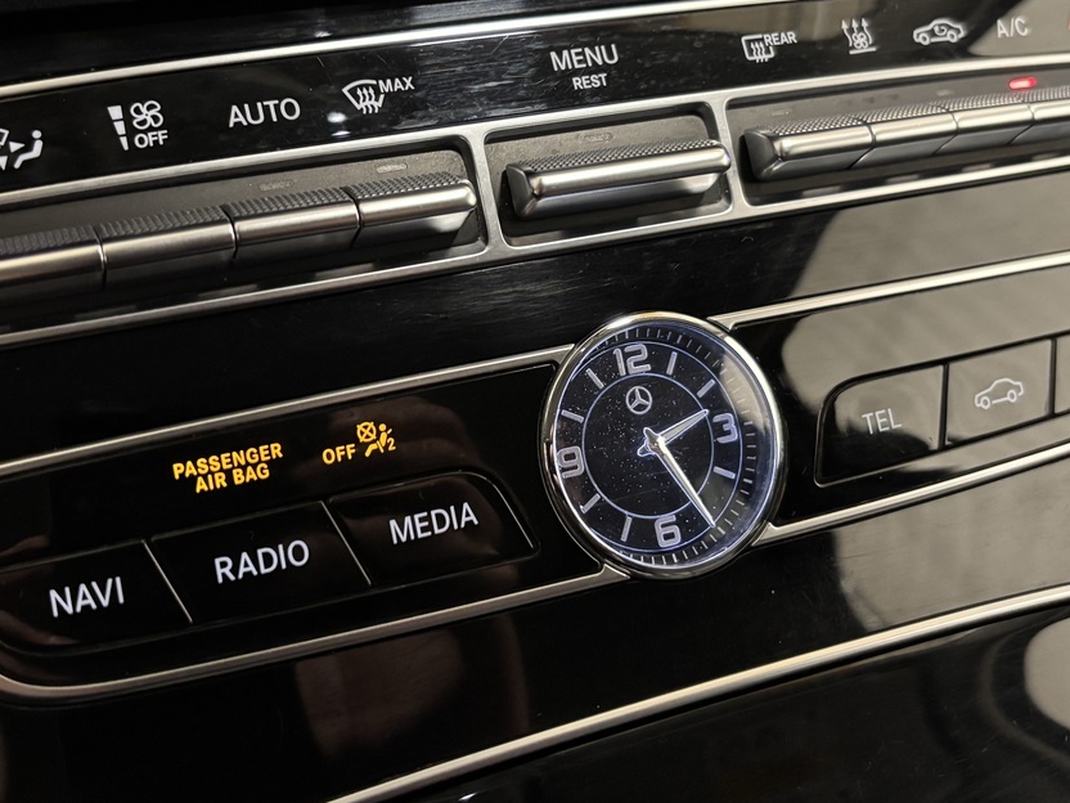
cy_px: 279
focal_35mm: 45
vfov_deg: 32.0
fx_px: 1391
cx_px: 505
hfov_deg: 42.1
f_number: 1.6
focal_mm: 5.96
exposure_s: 1/30
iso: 640
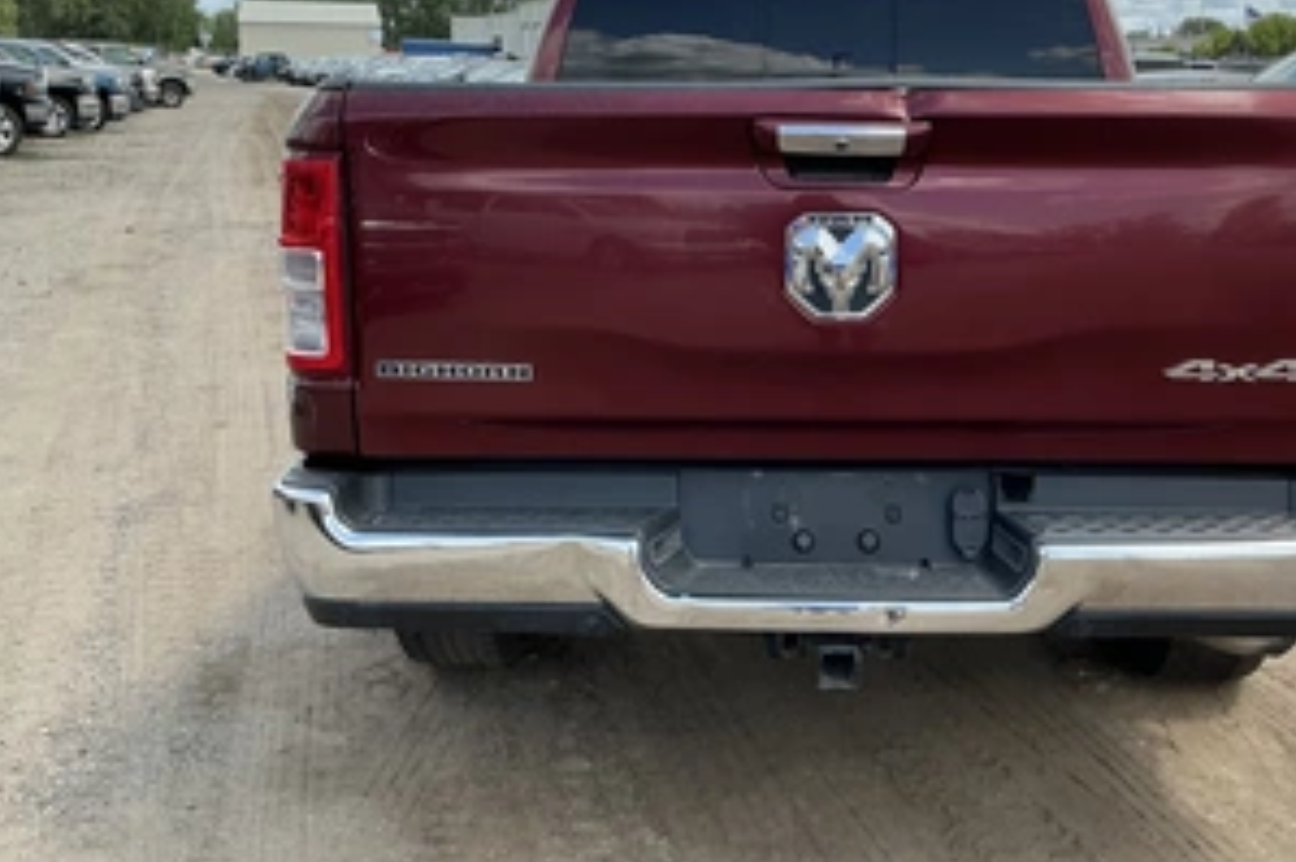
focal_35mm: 39
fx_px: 1403
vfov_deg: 33.8
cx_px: 785
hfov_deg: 49.2
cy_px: 273
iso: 25
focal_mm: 3
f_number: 1.8
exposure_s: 1/1015
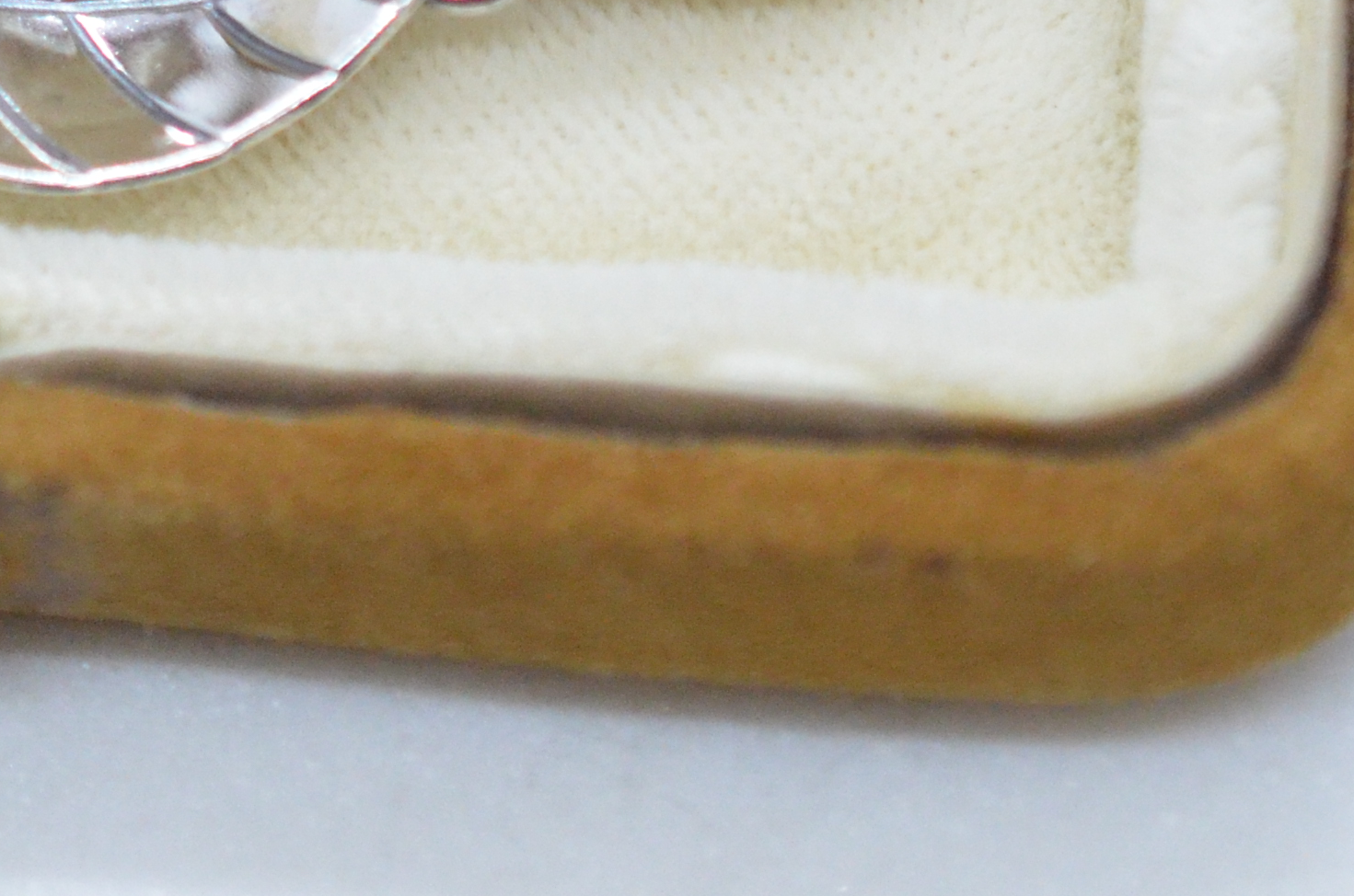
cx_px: -126
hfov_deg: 10.1
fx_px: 7543
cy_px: -590
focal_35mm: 201
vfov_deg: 6.7
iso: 2500
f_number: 4
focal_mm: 40
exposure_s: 1/1600
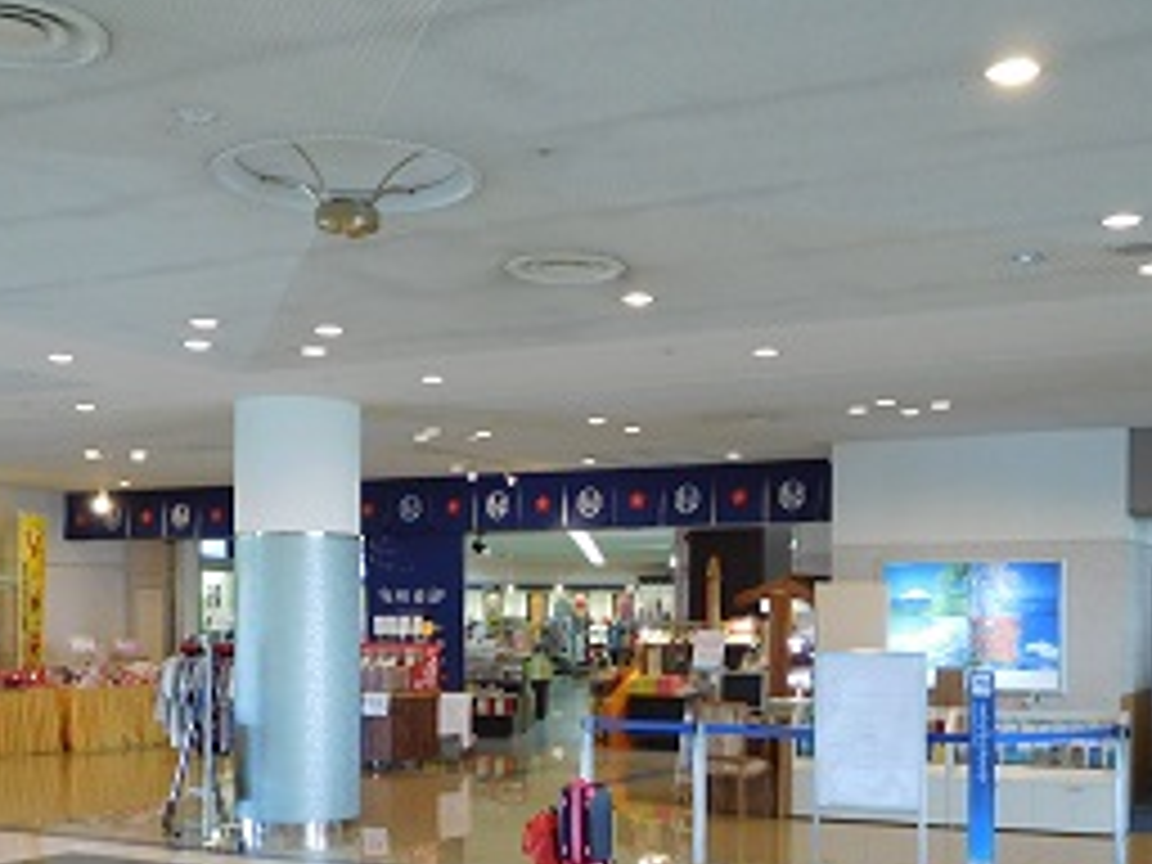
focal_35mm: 45
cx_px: 587
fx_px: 1498
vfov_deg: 31.5
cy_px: 666
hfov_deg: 42.1
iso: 220
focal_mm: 4.5
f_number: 3.4
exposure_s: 1/30
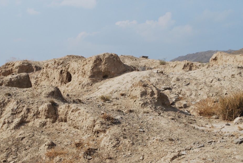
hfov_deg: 30.5
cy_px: 81
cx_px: 122
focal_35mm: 66
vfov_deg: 20.7
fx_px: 446
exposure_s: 1/320
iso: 100
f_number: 9
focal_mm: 40
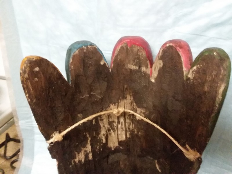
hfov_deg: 61.7
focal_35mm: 29
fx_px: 194
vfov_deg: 48.2
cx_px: 116
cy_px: 87
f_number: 1.9
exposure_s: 1/17
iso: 640
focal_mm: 2.47
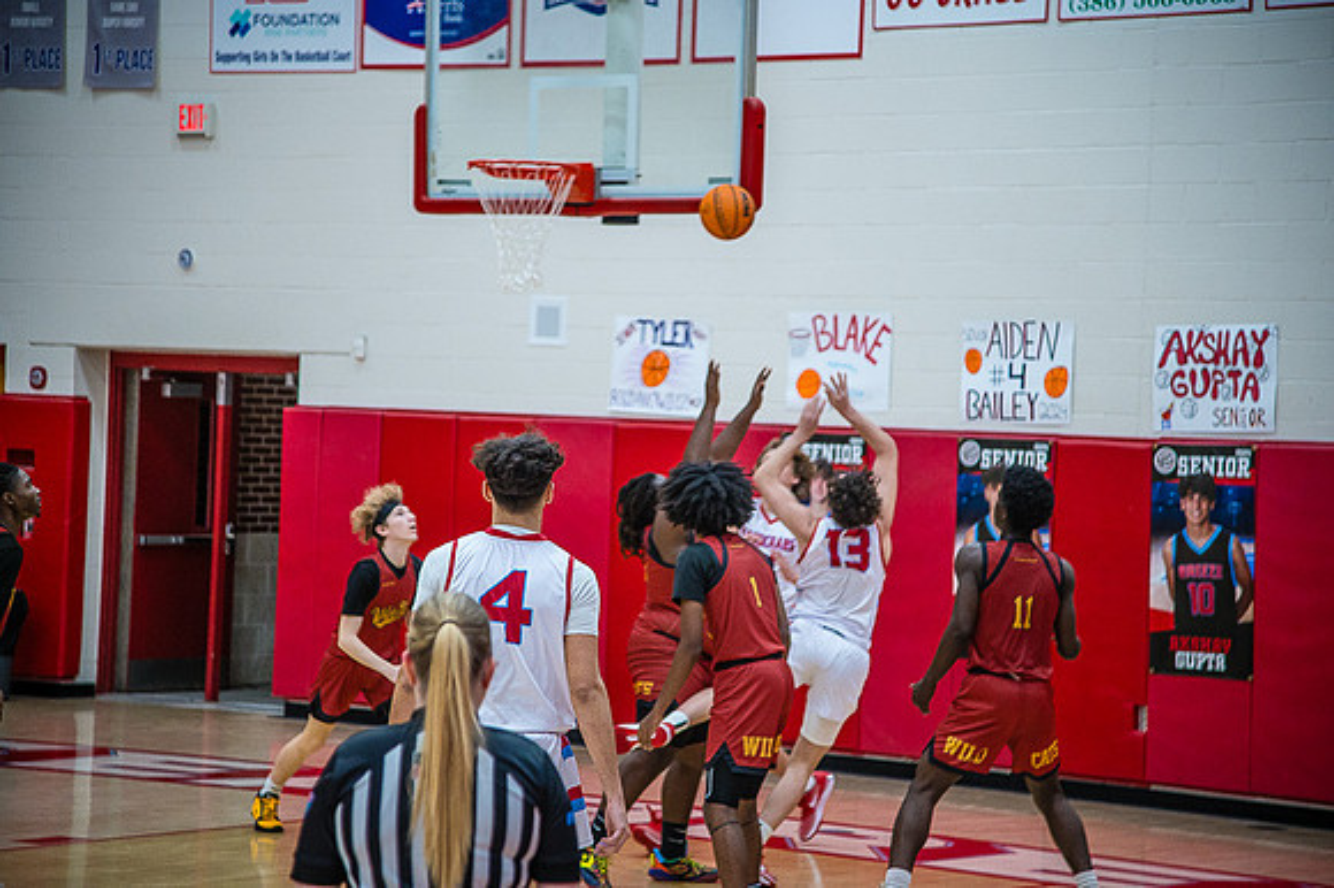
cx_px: 667
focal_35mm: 112
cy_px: 444
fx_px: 4148
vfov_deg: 12.2
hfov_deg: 18.3
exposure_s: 1/320
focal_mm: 112
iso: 2000
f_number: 4
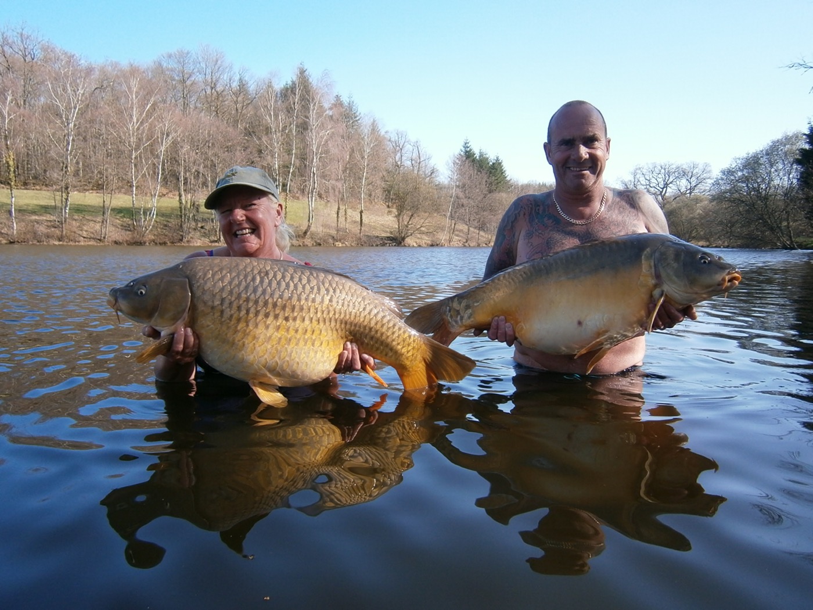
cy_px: 305
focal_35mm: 26
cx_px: 406
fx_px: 611
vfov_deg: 53.1
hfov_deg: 67.3
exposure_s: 1/400
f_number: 2.8
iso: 80
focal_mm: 4.7
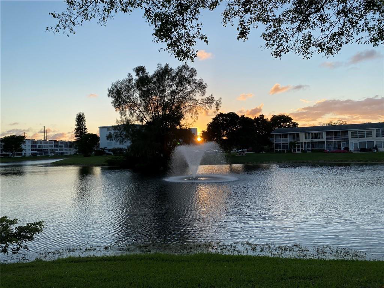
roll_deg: +0.9
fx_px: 288
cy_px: 144
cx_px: 192
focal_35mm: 26
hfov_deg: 67.3
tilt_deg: +3.1
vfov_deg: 53.1
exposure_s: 1/927
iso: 32
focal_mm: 4.25
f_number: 1.8
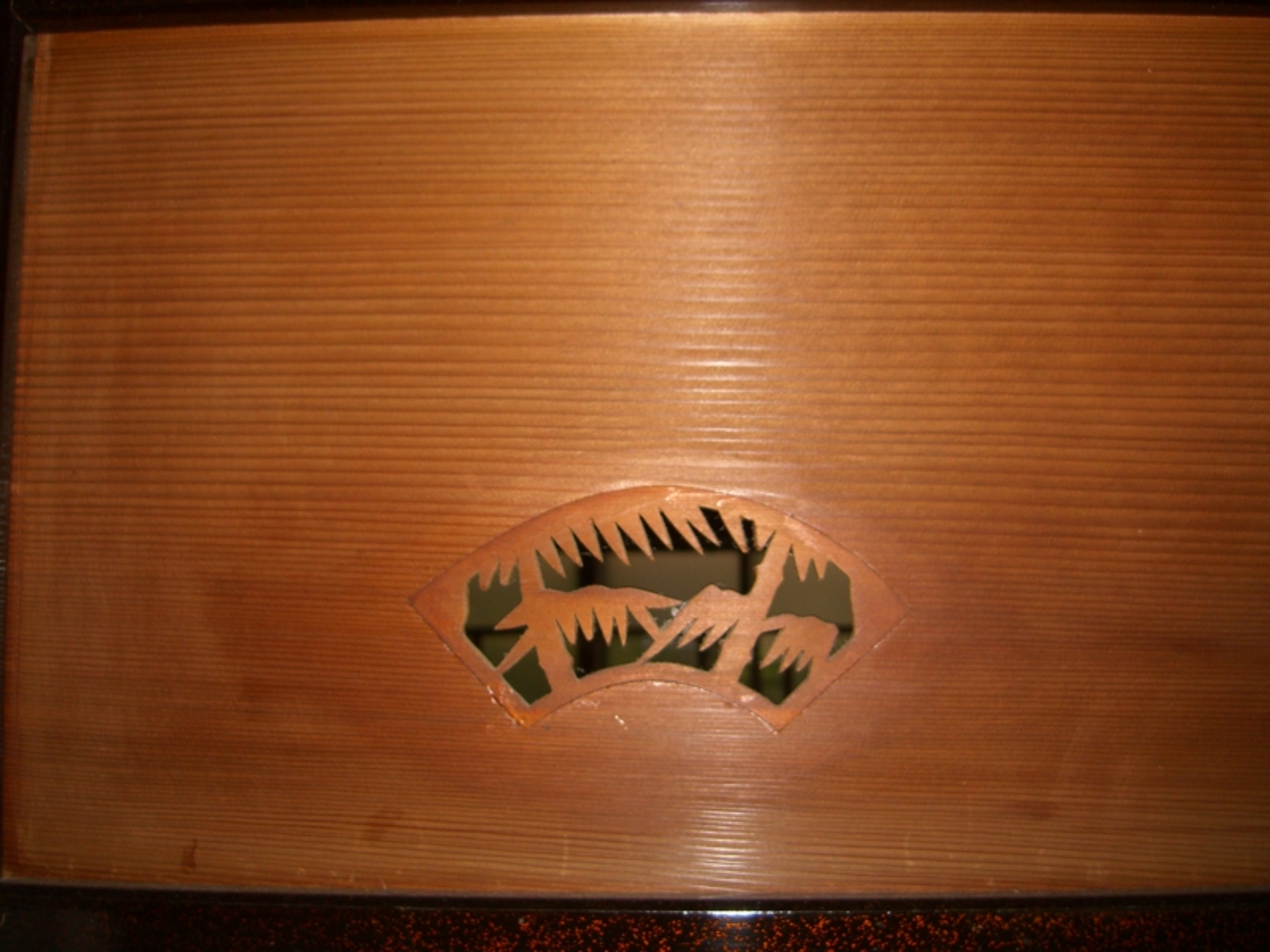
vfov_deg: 37.7
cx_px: 635
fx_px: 1394
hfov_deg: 49.0
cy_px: 476
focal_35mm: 38
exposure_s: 1/60
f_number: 2.8
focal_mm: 7.9
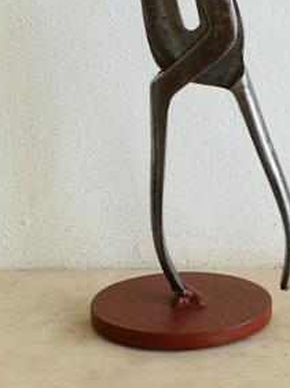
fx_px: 1096
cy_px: 116
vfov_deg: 20.0
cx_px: 194
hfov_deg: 15.0
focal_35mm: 98
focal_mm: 12.3
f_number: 4.6
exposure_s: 1/80
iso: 320
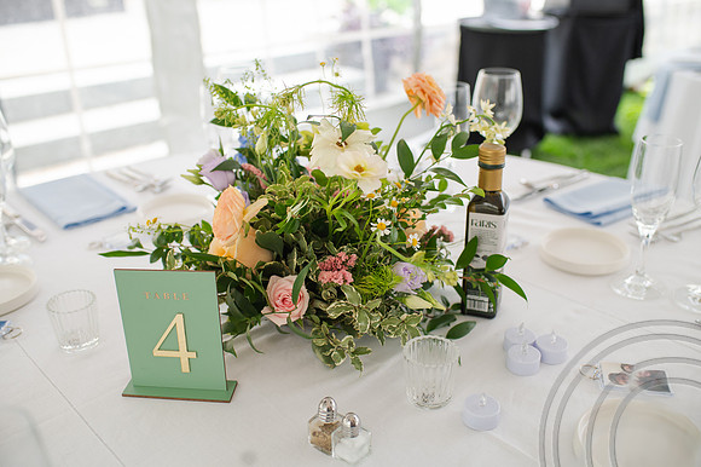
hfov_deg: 54.5
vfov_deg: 37.8
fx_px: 681
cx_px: 350
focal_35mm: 35
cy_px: 234
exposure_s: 1/250
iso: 640
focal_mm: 35
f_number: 3.2
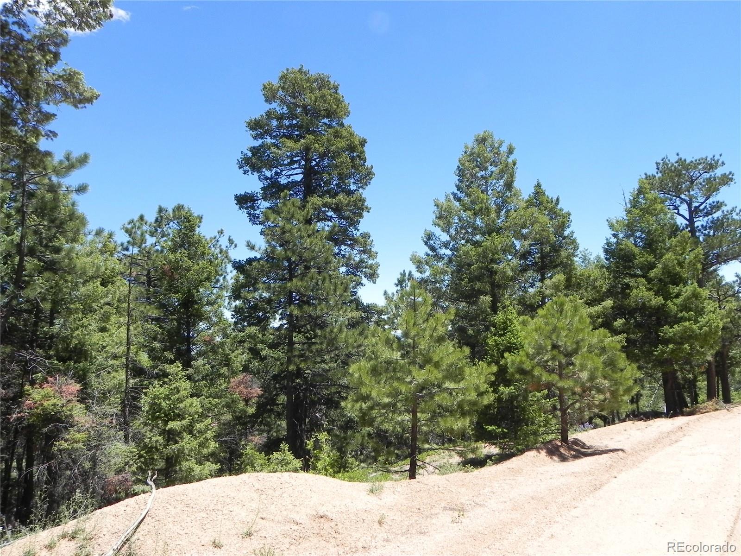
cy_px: 278
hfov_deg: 67.3
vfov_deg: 53.1
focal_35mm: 26
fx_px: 557
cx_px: 370
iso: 160
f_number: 6.3
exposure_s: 1/278
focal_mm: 4.6
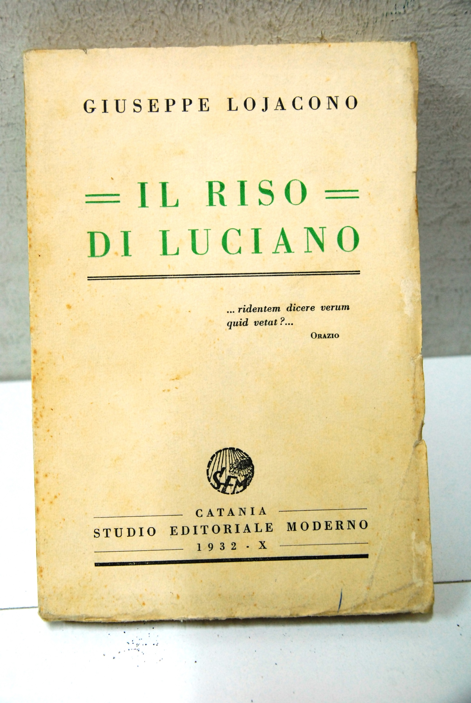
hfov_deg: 29.0
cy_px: 352
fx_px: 910
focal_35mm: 46
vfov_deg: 42.3
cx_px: 236
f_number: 7.1
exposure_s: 1/25
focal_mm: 31
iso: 800
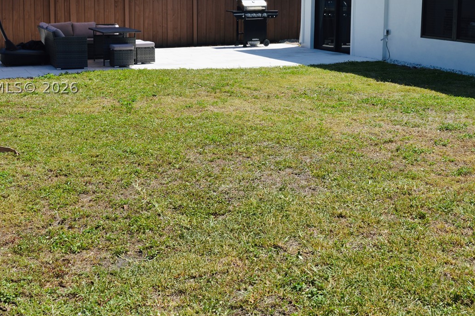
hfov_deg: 36.9
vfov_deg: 24.8
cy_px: 87
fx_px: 712
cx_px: 258
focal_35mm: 54
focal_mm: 22
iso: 100
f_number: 9
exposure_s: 1/320
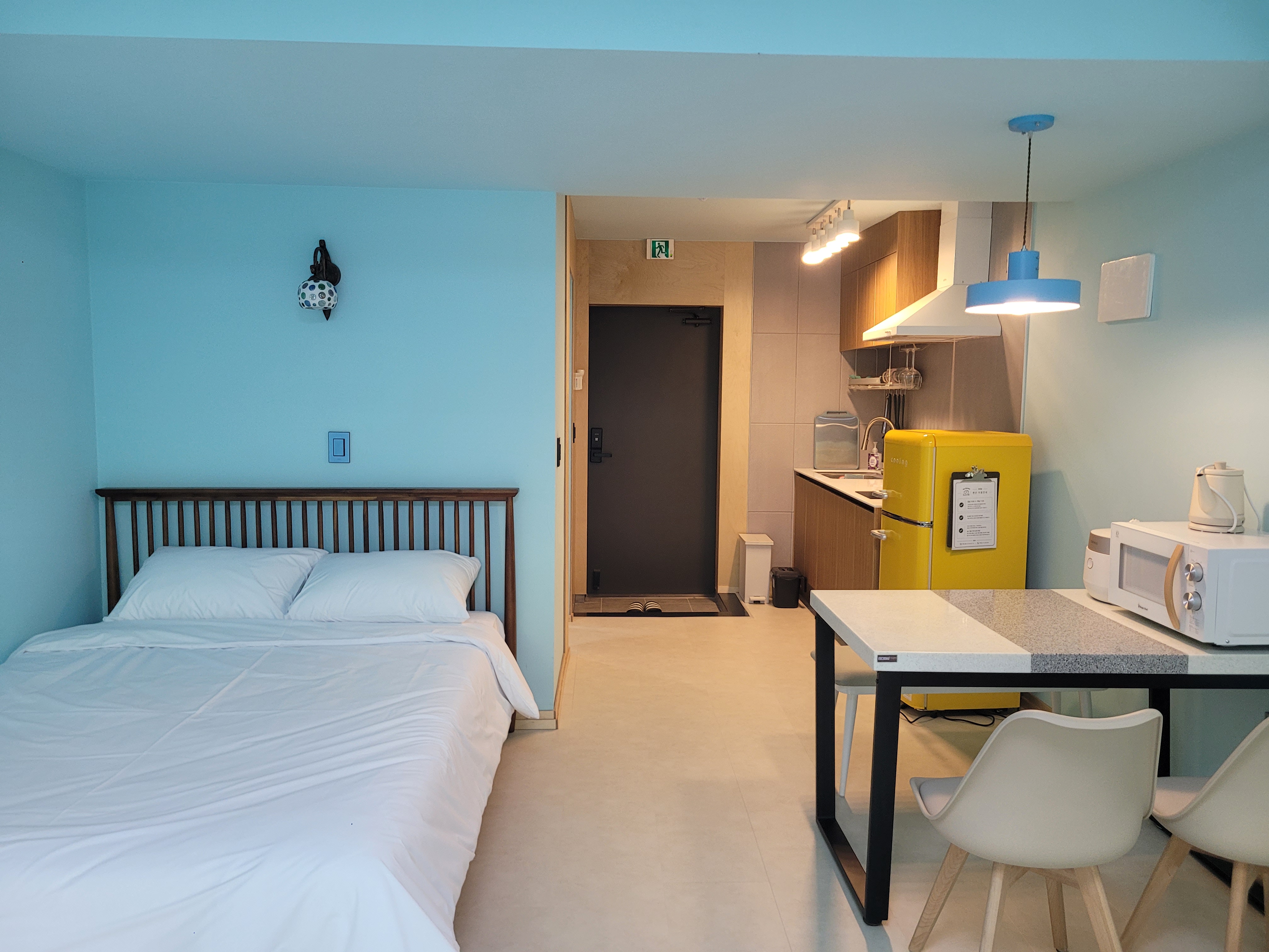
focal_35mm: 26
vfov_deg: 53.1
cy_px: 476
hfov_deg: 67.3
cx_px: 634
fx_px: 953
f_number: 1.8
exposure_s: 1/120
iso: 250
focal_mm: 5.4
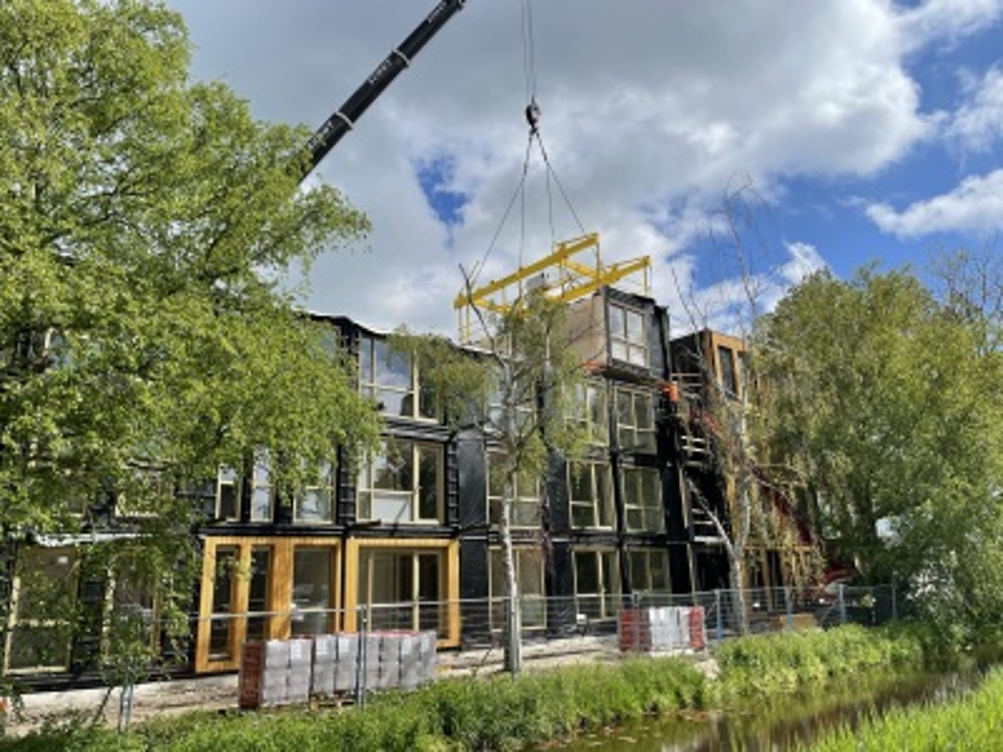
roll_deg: +2.7
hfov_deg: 67.3
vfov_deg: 53.1
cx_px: 502
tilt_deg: +16.8
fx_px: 753
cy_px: 376
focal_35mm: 26
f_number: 1.6
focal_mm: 4.2
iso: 32
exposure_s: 1/4464
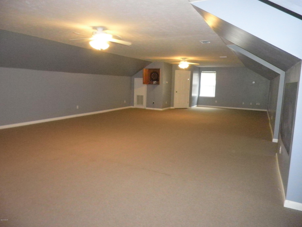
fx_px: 209
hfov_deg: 71.6
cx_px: 151
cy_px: 114
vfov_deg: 56.8
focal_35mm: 24
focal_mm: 4.3
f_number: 3.3
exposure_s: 1/30
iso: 800
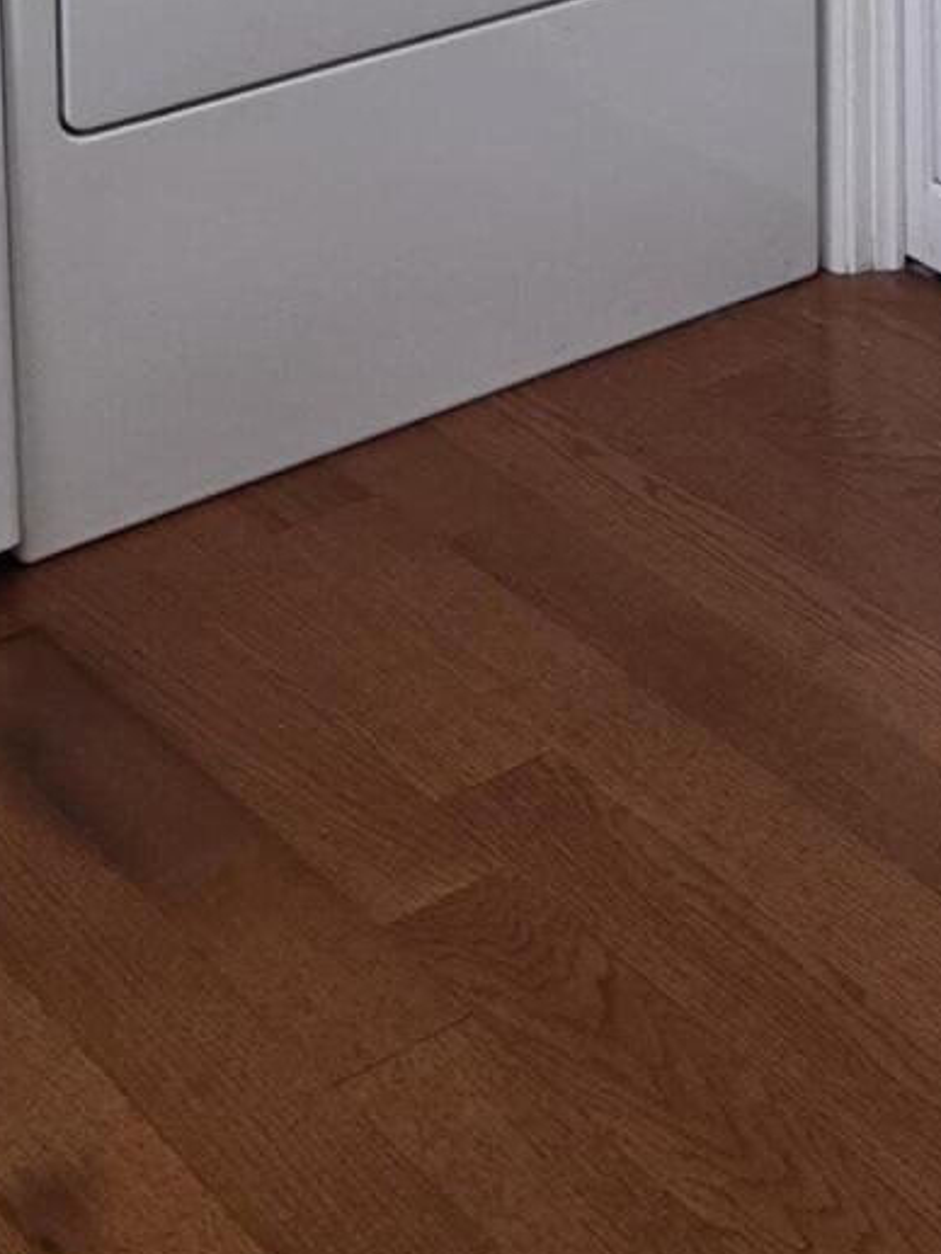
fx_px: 3224
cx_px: 1167
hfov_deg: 15.9
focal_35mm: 89
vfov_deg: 18.5
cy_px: -805
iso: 200
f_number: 1.8
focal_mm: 5.4
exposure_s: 1/120
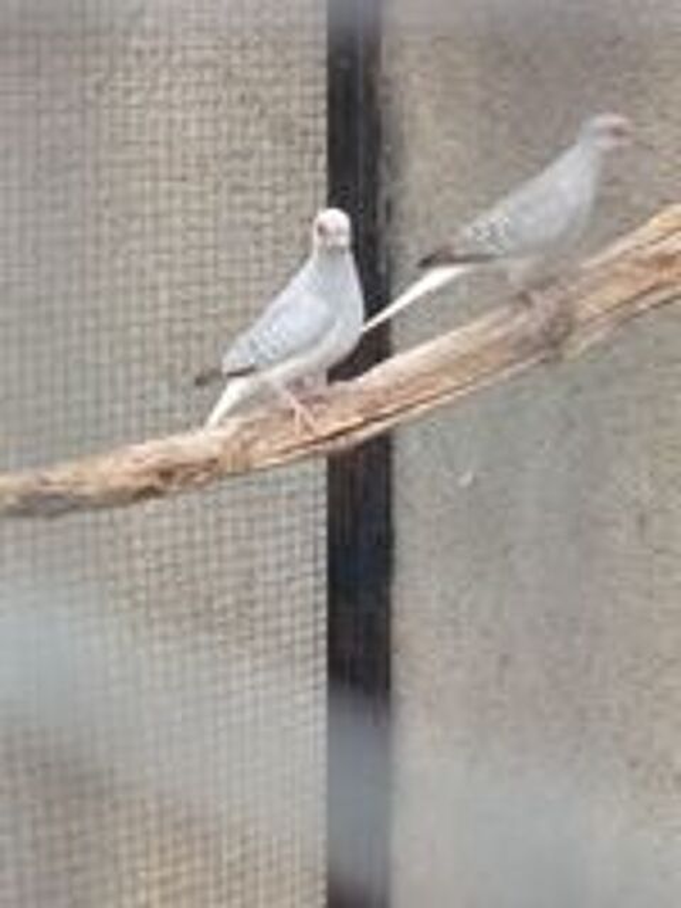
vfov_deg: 21.5
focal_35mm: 91
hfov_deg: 16.2
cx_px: 340
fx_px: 2387
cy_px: 454
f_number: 1.7
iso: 337
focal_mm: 5.24
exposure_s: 1/33.3
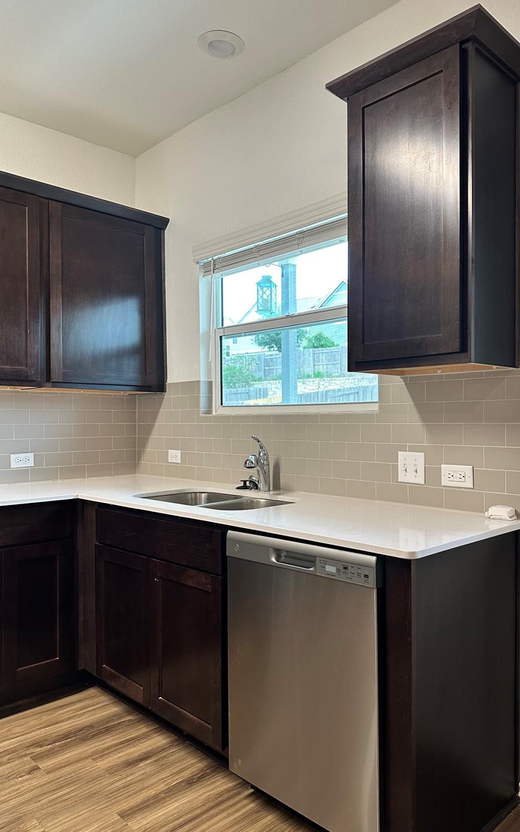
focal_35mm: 26
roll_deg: -0.1
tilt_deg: -0.3
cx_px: 311
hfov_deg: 47.3
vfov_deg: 70.4
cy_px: 420
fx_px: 590
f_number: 1.78
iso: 160
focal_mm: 6.86
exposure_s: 1/60
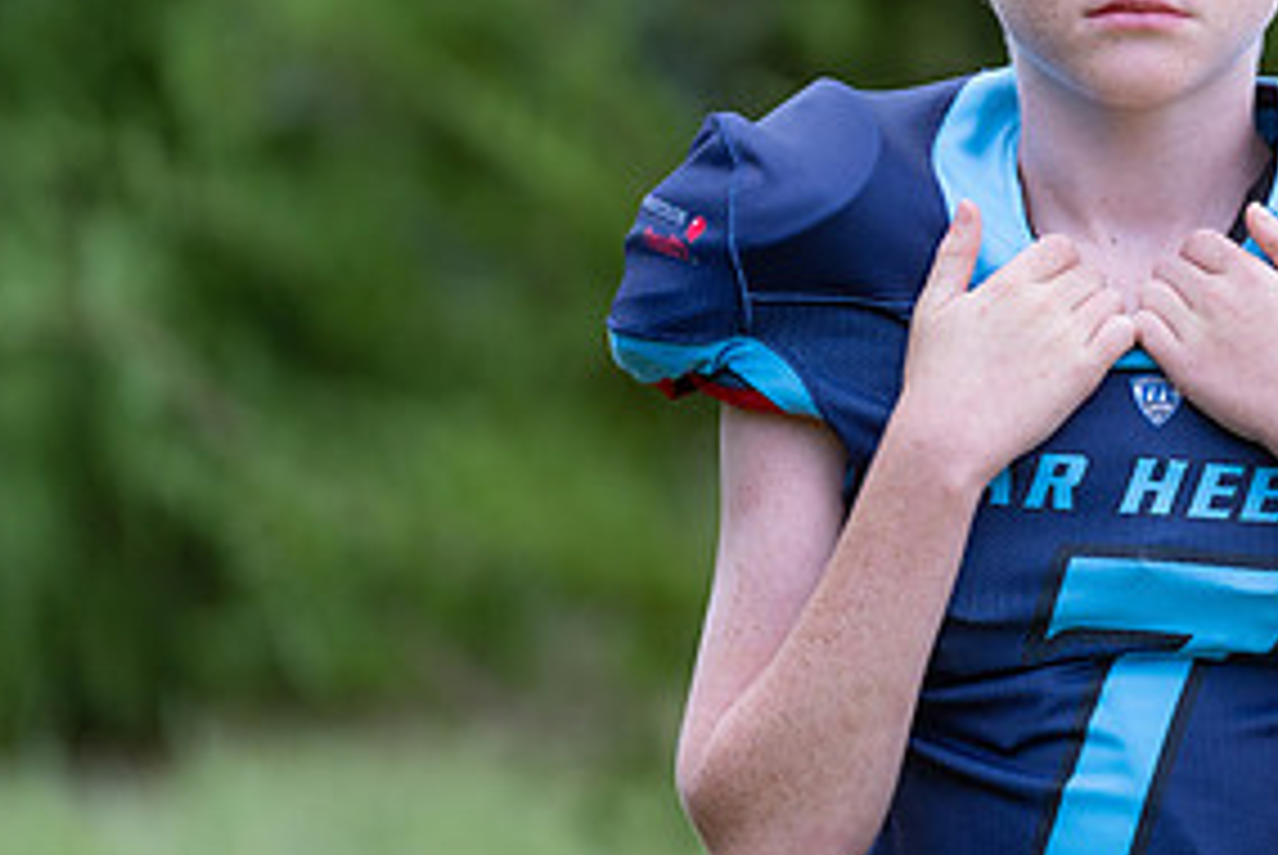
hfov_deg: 6.5
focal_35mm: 316
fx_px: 11229
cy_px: 241
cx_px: 1170
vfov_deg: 4.4
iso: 400
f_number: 2.8
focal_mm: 155
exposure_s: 1/320
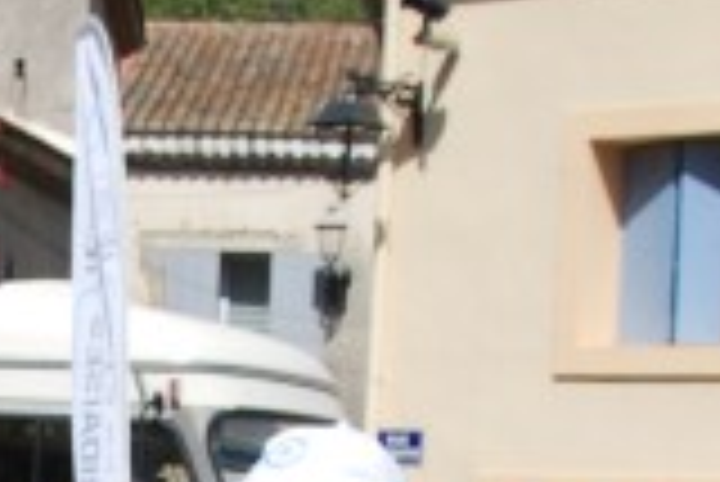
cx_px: -216
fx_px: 3363
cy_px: 820
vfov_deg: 8.0
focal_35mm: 168
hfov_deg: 11.9
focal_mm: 20
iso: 100
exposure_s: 1/250
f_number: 8
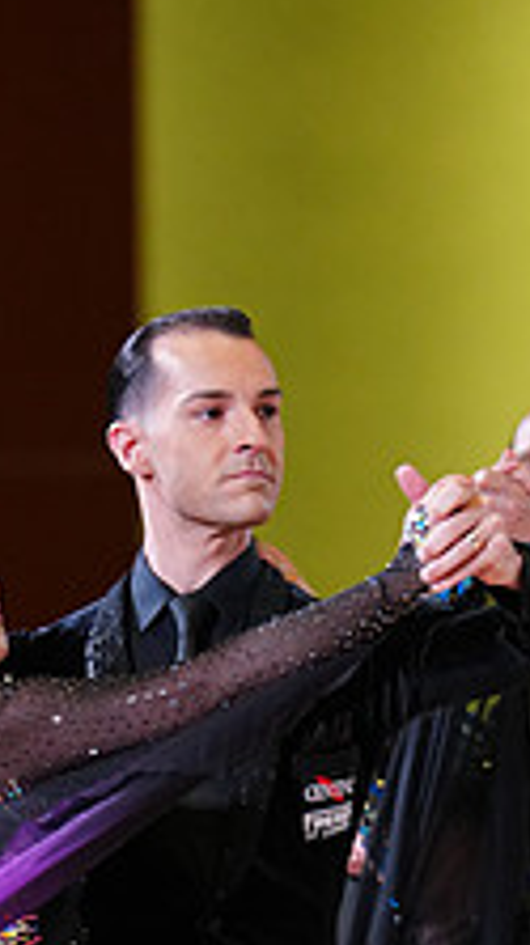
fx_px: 13678
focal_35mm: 546
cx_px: -36
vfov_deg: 4.0
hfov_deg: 2.2
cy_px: 1093
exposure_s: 1/400
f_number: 2.8
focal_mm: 200
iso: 2000
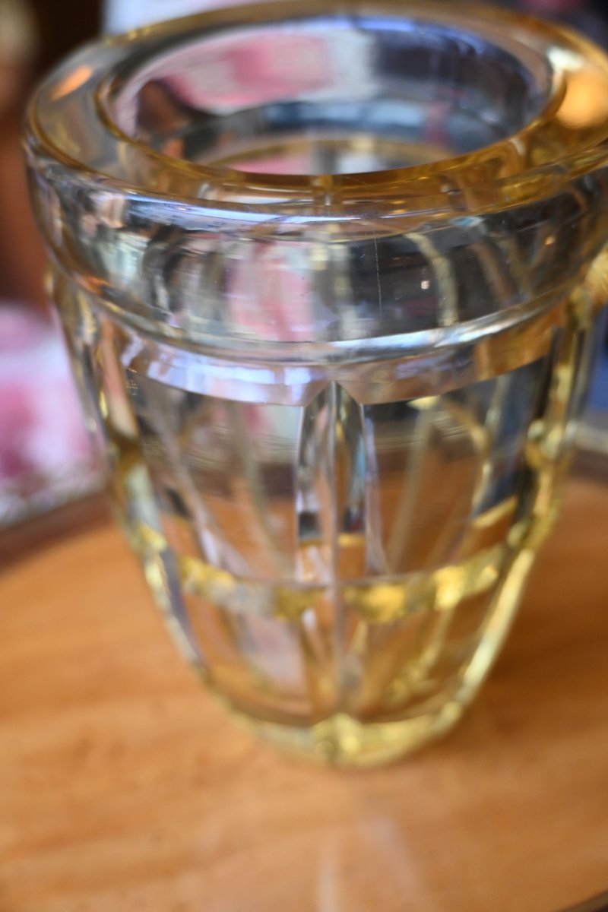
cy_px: 456
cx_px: 304
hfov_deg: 28.5
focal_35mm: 47
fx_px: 1197
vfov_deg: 41.7
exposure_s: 1/125
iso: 720
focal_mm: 31.5
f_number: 4
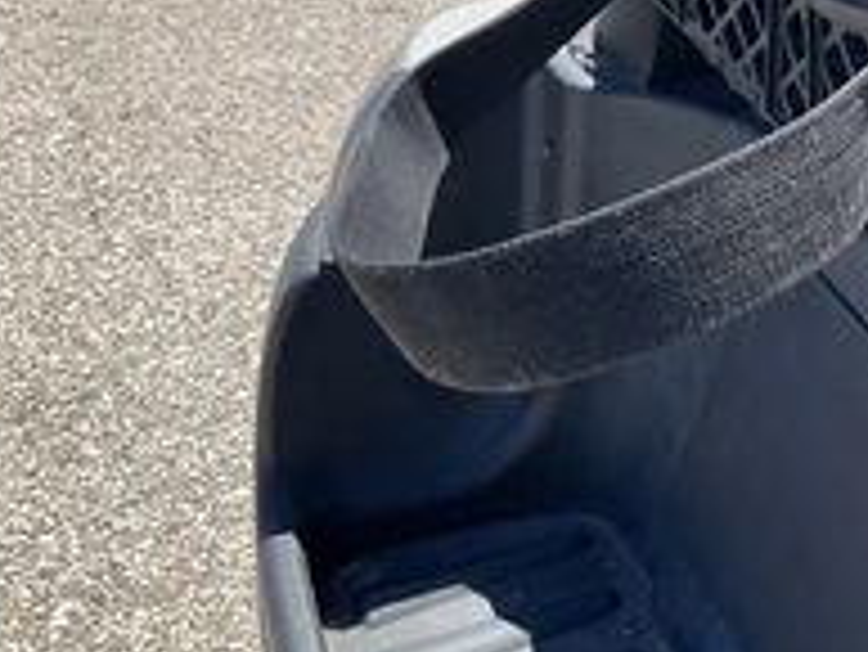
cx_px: 832
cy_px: 49
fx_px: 1505
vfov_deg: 23.7
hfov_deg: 30.3
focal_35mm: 60
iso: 25
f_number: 1.8
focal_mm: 3
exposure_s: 1/804
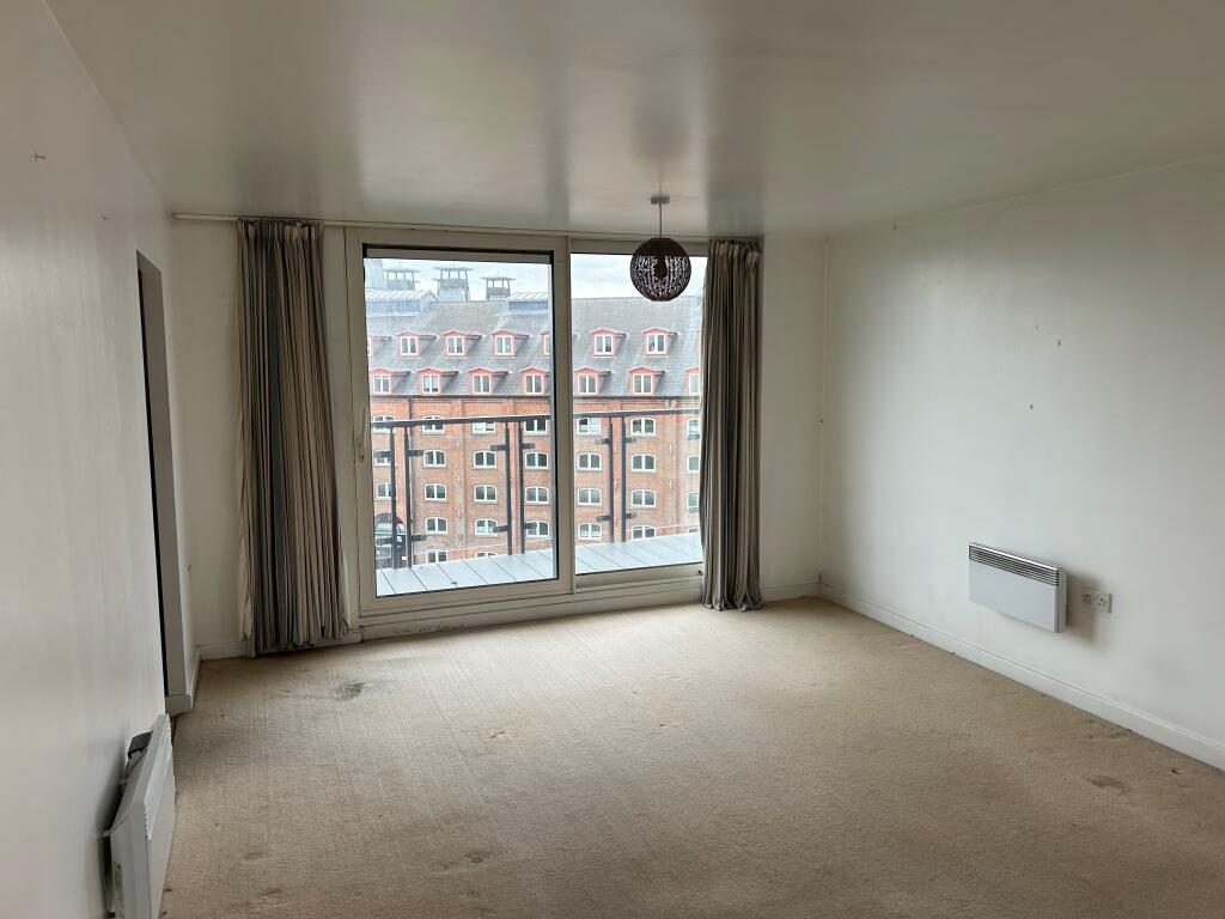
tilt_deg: -7.1
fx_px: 920
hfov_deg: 67.3
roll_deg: +1.2
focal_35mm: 26
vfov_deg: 53.1
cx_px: 612
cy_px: 460
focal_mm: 5.7
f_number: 1.5
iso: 50
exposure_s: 1/418
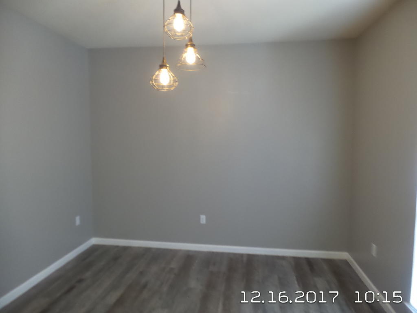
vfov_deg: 58.9
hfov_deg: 73.9
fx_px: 277
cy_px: 156
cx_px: 208
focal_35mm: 23
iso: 500
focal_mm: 4.1
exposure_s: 1/30
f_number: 2.8
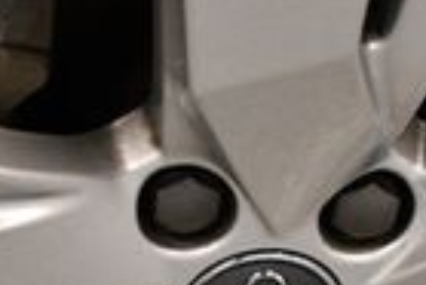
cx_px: 208
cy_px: 294
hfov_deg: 7.9
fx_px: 3104
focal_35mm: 262
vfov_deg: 5.2
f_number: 4.2
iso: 1800
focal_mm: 38
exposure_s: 1/125
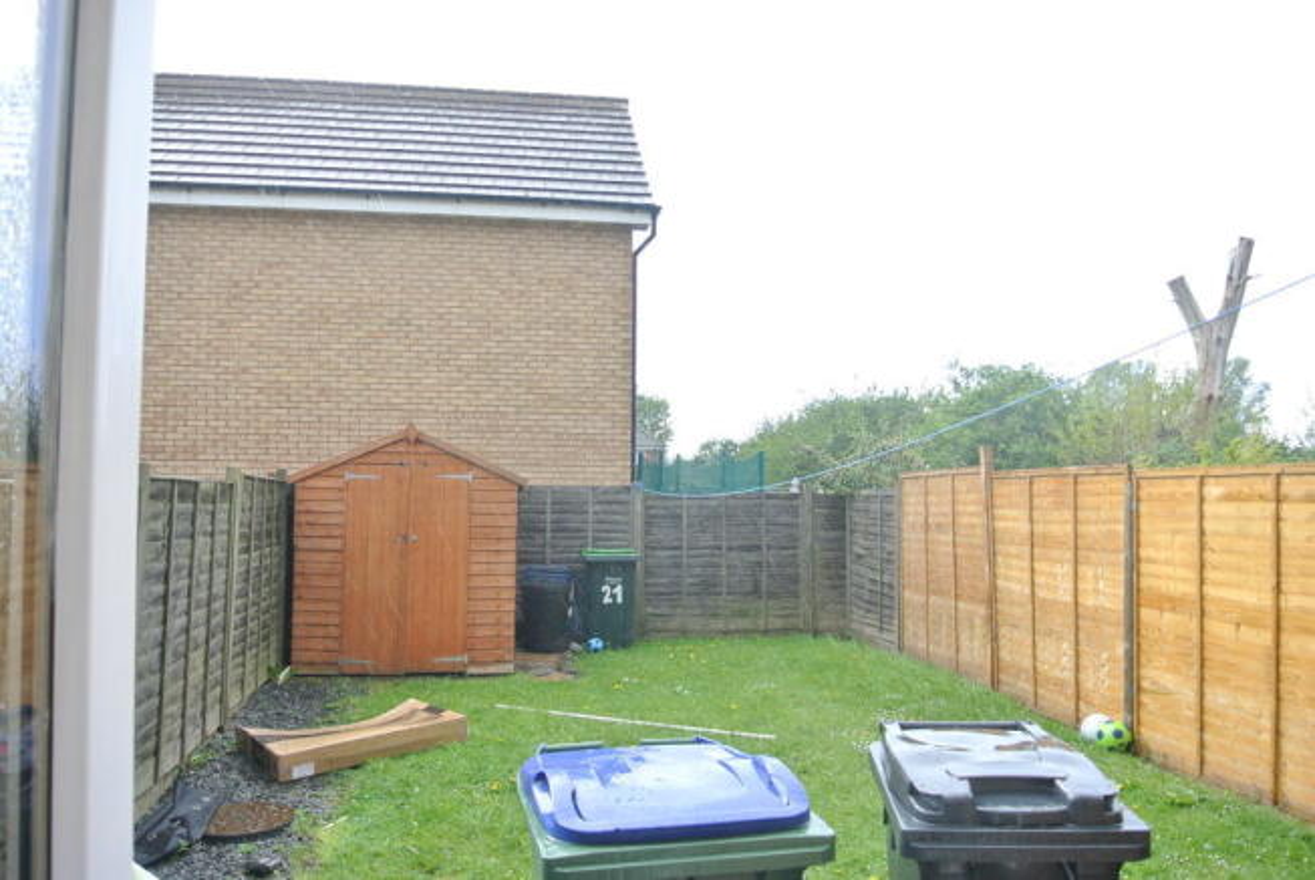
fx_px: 1024
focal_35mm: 28
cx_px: 658
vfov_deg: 46.5
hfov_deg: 65.4
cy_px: 440
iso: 160
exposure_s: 1/250
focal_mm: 10.7
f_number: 3.5
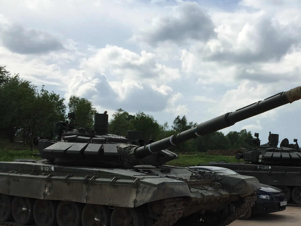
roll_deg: -2.2
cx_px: 230
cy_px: 176
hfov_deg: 38.5
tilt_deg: -2.2
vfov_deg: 29.7
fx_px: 417
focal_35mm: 48
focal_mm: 4.15
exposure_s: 1/3597
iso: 32
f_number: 2.2
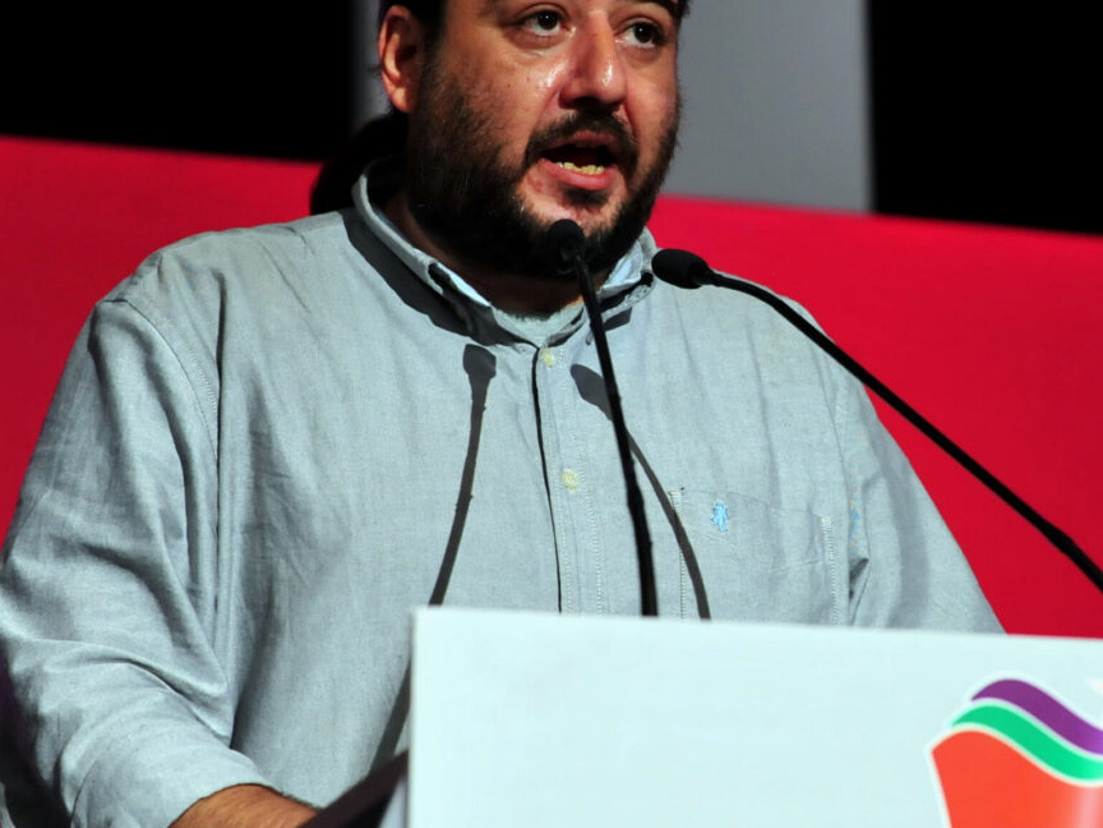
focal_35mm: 125
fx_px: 3983
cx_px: 862
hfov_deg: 15.7
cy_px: 371
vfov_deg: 11.9
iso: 2000
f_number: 5
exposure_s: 1/125
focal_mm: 78
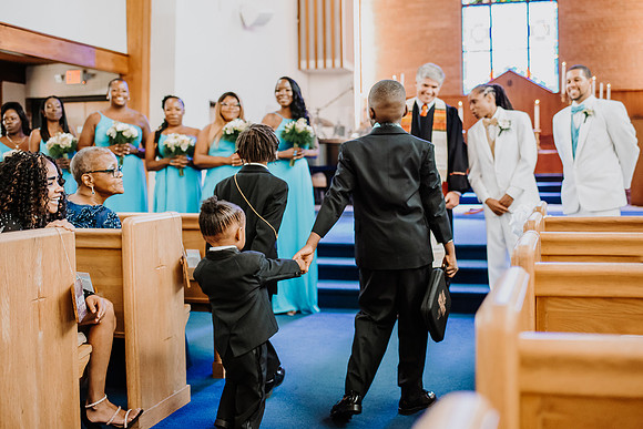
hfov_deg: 47.1
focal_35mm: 41
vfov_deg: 32.5
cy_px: 187
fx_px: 736
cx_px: 363
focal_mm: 35
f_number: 2.2
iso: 5000
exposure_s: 1/640
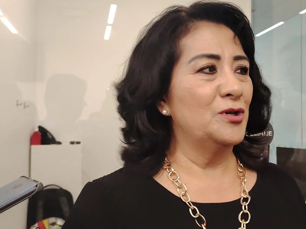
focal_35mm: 43
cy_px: 109
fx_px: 380
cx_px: 224
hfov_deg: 42.7
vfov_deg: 33.6
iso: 3950
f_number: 1.75
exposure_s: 1/120
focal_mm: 5.25
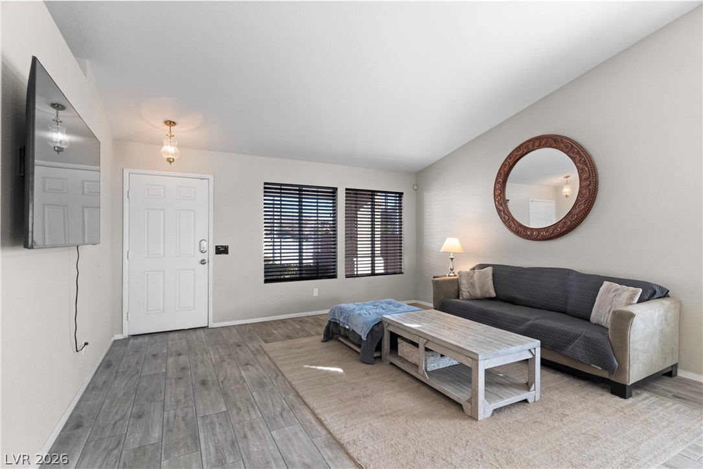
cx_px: 352
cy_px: 234
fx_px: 332
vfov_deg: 70.4
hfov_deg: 93.3
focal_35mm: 17
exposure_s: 1/10
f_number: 8
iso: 500
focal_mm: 17
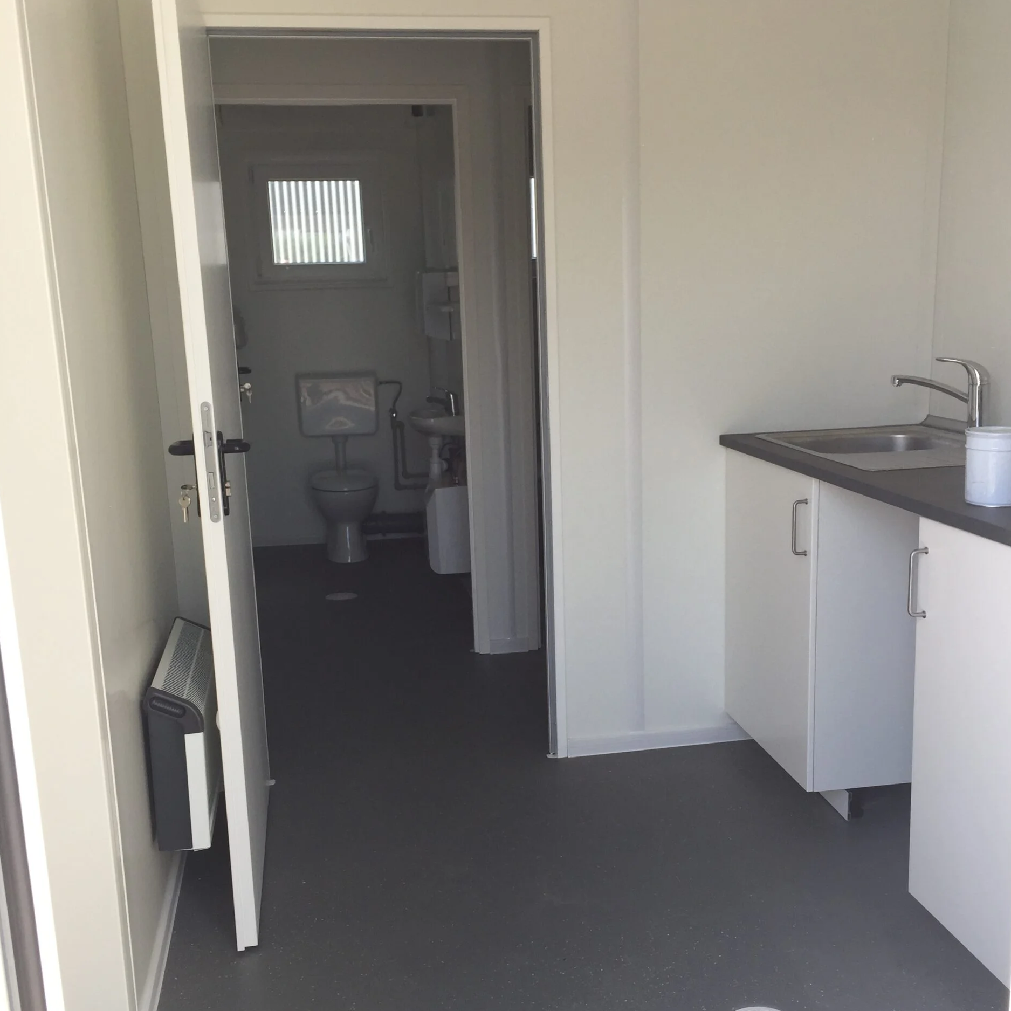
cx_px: 507
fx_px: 1157
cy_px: 560
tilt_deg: -12.0
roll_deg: +2.0
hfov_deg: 47.2
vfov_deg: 47.1
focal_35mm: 35
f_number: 2.2
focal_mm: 4.2
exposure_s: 1/403
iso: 32
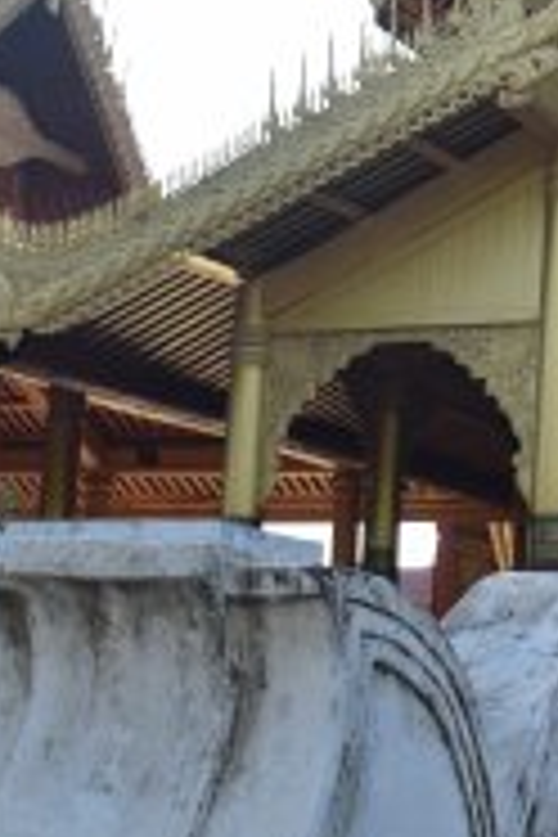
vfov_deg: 22.5
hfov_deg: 14.6
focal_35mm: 89
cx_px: 747
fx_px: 2069
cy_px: 130
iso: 100
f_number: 3.5
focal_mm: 18
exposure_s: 1/400
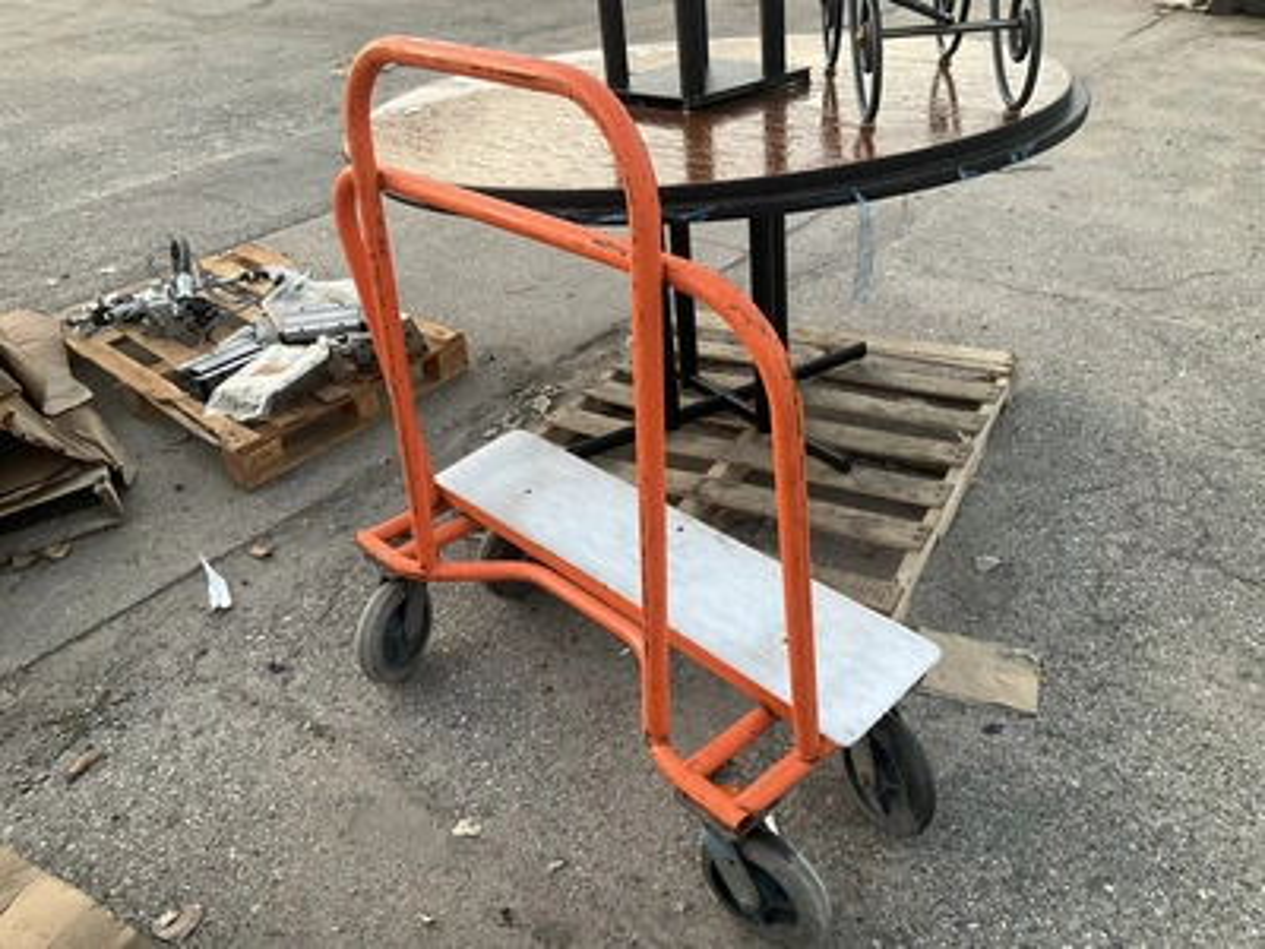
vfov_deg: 48.2
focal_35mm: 29
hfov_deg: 61.7
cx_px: 632
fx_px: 1060
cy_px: 474
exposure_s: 1/119
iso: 64
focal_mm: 3
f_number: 1.8
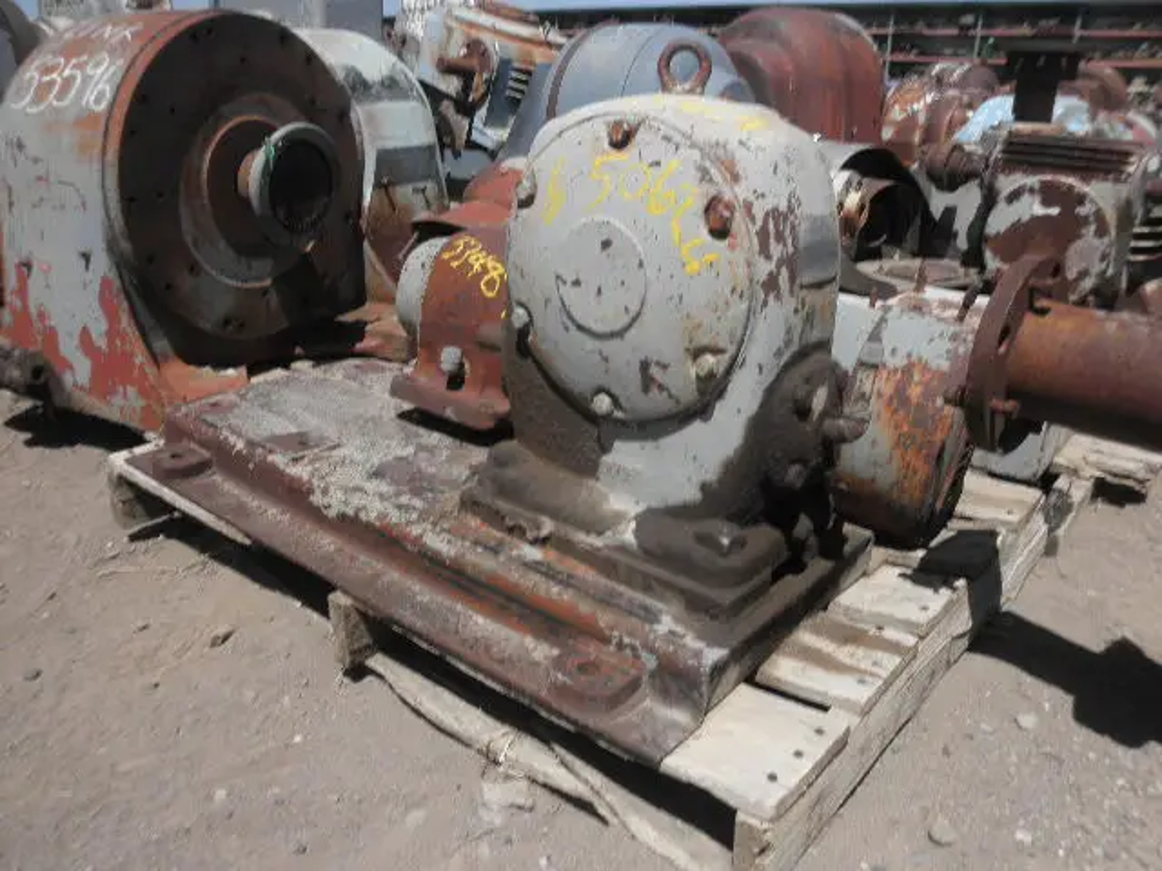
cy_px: 436
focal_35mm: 28
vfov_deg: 49.7
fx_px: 940
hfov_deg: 63.4
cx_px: 581
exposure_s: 1/200
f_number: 8.5
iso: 64
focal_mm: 5
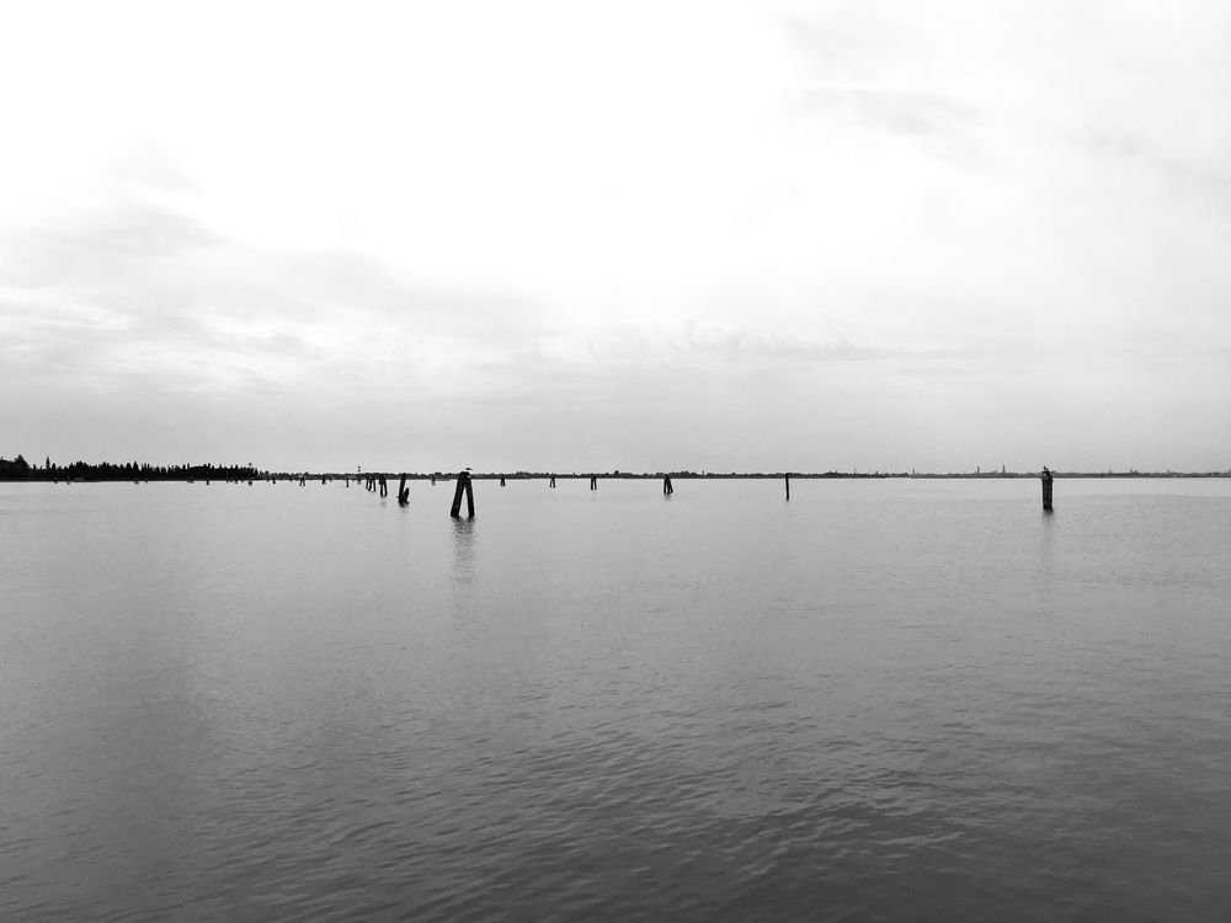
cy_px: 462
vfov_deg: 48.2
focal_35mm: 29
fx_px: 1031
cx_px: 616
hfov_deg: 61.7
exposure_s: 1/5128
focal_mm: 4.15
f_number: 2.2
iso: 25
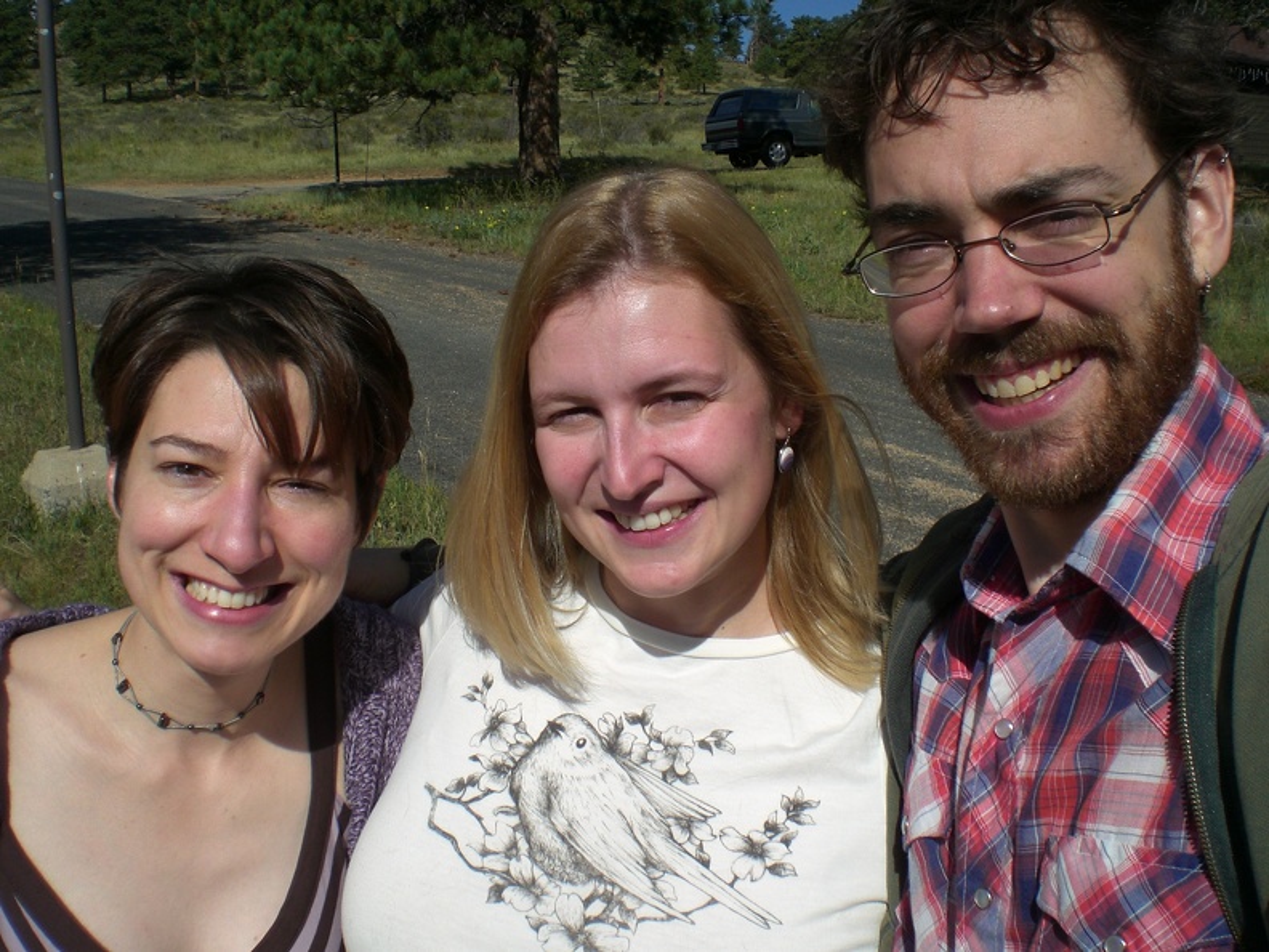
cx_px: 634
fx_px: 1393
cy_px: 476
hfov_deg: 49.0
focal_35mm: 38
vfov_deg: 37.7
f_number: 4.4
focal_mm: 6.3
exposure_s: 1/1000
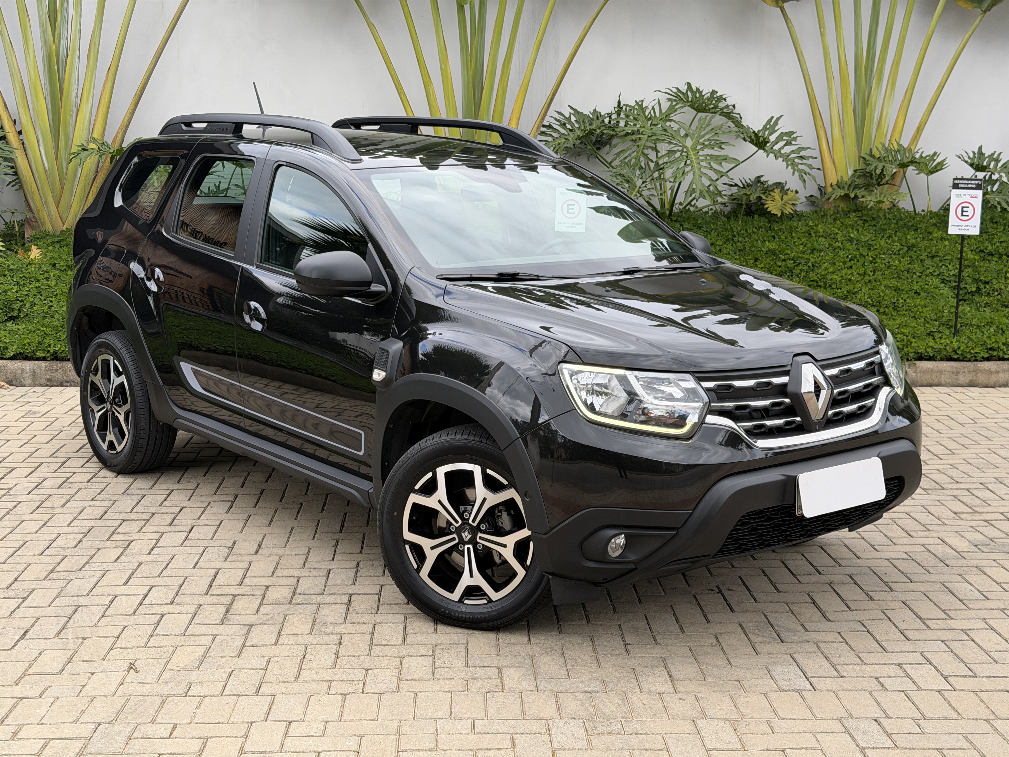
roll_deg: +0.3
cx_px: 504
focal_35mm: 48
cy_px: 378
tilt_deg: -5.7
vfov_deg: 30.3
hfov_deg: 39.7
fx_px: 1399
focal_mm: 6.76
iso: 80
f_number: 1.78
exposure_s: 1/819
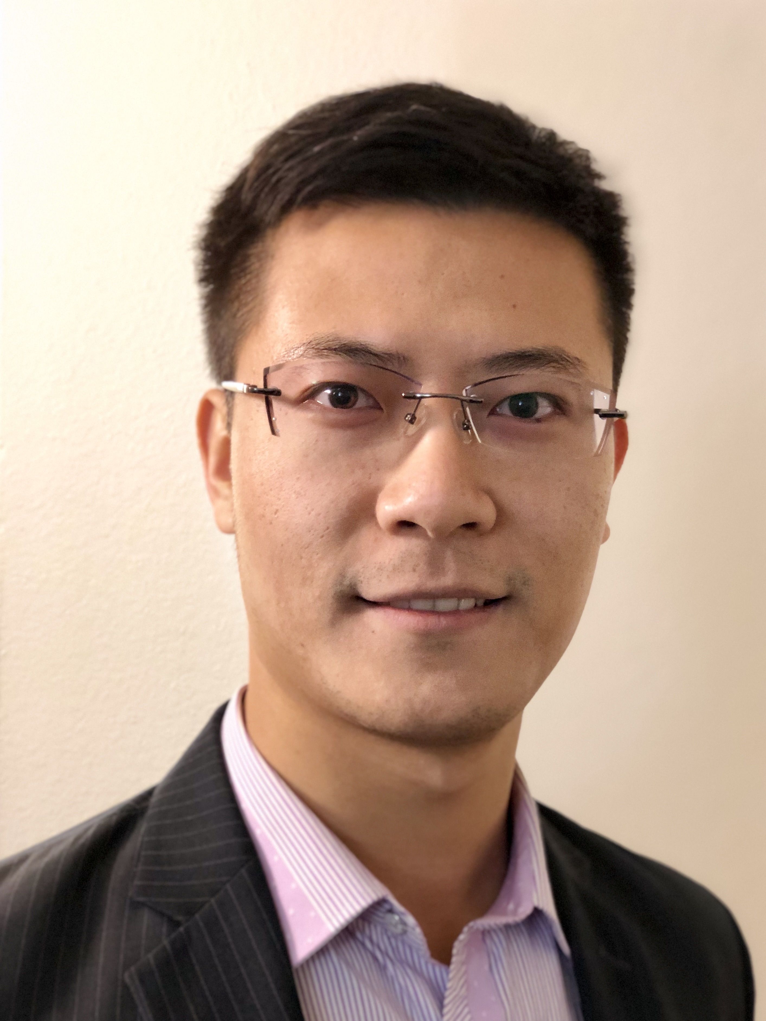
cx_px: 383
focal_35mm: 52
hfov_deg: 28.0
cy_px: 510
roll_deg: -0.7
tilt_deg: -1.6
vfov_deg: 36.8
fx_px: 1534
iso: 160
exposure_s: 1/12
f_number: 2.4
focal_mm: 6
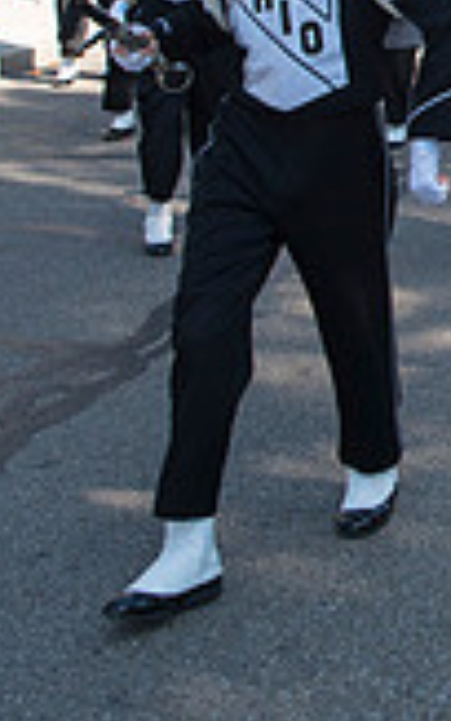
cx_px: 831
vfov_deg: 22.8
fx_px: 1709
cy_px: -15
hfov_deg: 13.4
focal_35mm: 87
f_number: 5.6
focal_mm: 24
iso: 200
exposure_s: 1/500
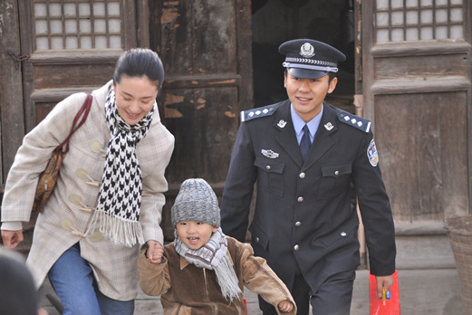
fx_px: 2591
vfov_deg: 7.0
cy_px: 153
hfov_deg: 10.4
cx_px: 236
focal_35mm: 198
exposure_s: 1/320
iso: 400
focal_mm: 125
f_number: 4.8
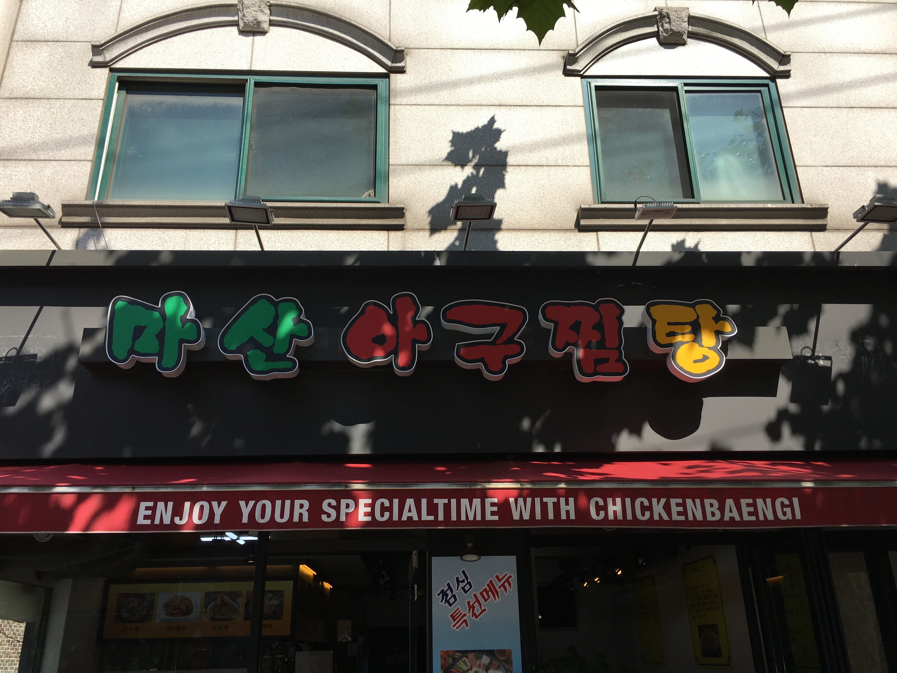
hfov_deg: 61.7
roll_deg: +1.2
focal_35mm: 29
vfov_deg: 48.2
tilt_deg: +22.2
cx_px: 448
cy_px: 336
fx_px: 751
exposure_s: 1/927
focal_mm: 4.15
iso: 25
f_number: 2.2
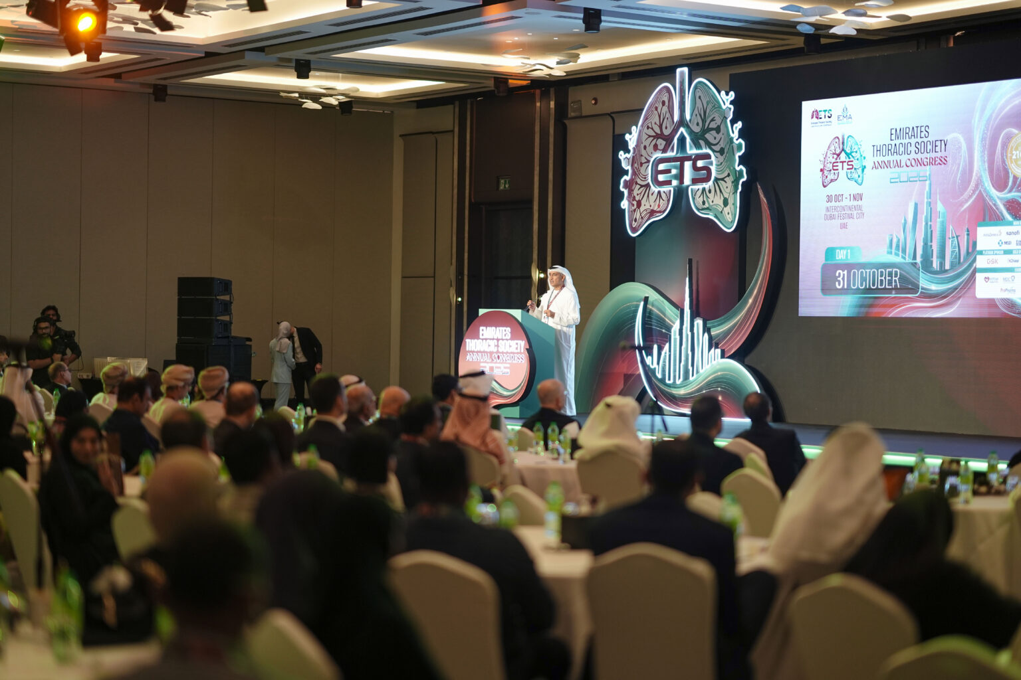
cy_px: 340
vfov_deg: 16.1
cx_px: 510
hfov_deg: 23.9
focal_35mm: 85
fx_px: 2411
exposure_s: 1/250
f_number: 1.4
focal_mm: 85
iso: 640
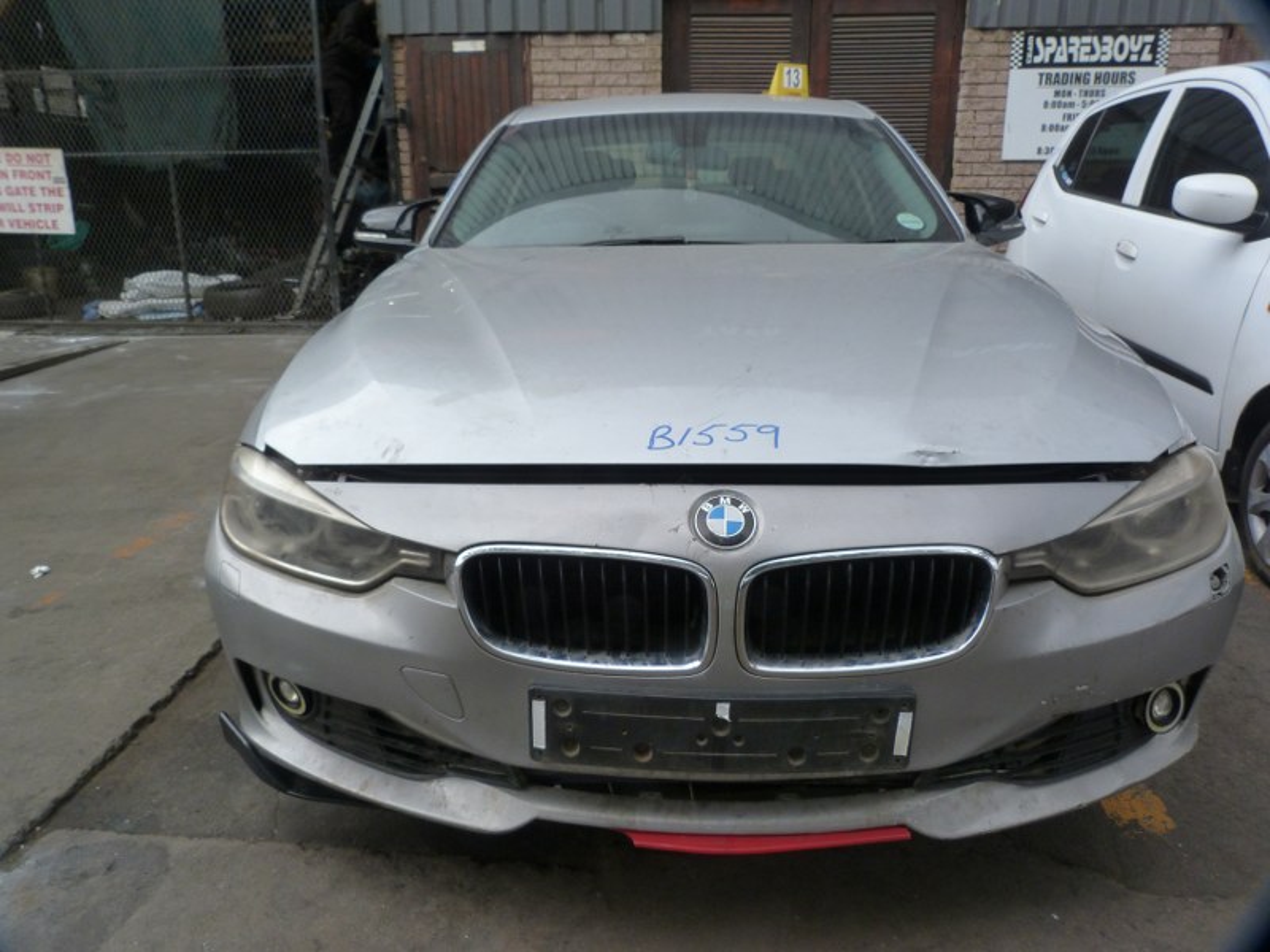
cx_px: 635
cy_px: 476
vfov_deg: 54.9
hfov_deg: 69.4
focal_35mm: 25
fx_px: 917
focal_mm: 4.5
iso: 125
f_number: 4
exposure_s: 1/125
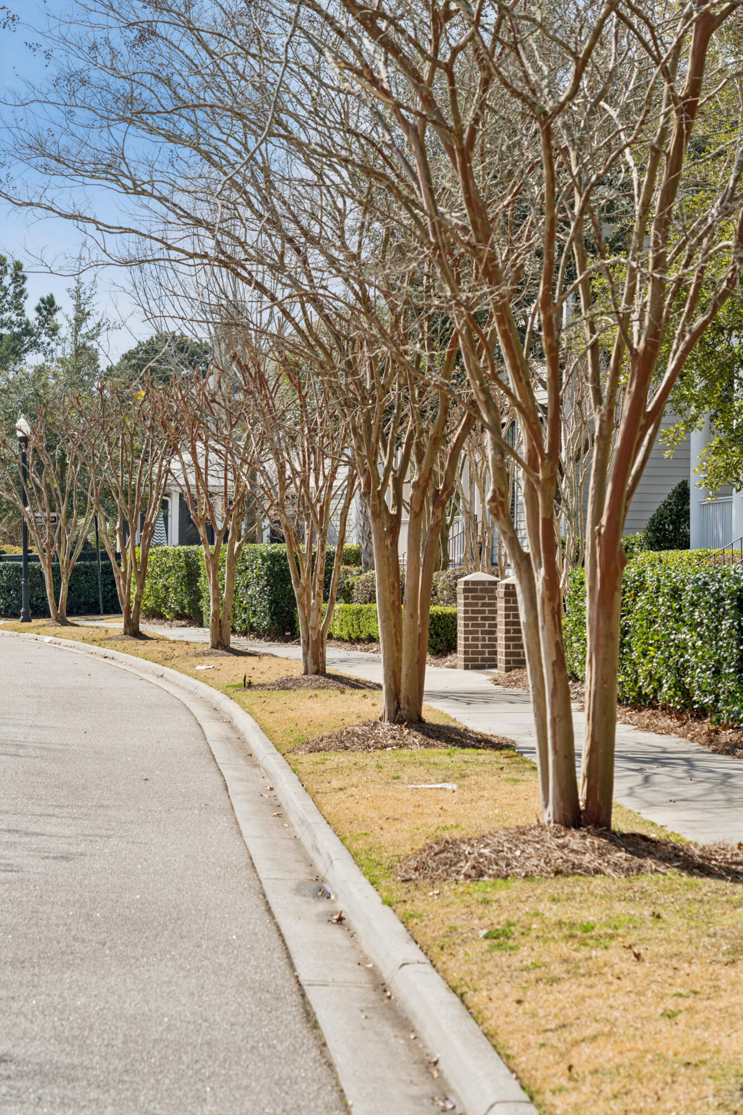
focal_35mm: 97
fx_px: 3003
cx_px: 372
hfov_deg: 14.1
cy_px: 558
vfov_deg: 21.0
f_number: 7.1
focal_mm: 97
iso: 200
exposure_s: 1/500
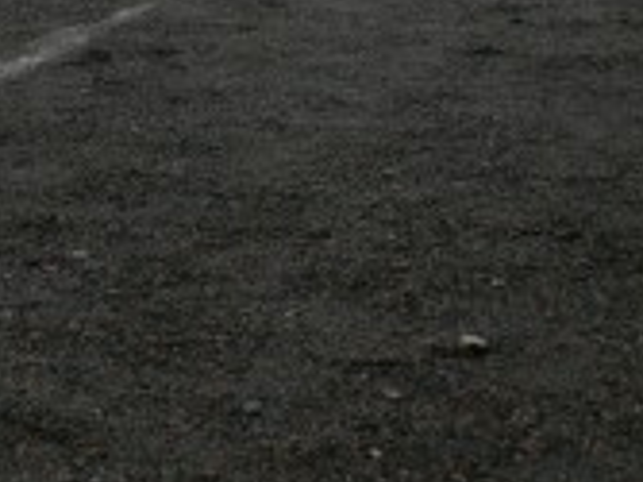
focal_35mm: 134
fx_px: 2487
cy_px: -362
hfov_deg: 13.5
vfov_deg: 10.4
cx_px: -450
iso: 100
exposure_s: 1/500
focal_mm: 7.4
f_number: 2.8
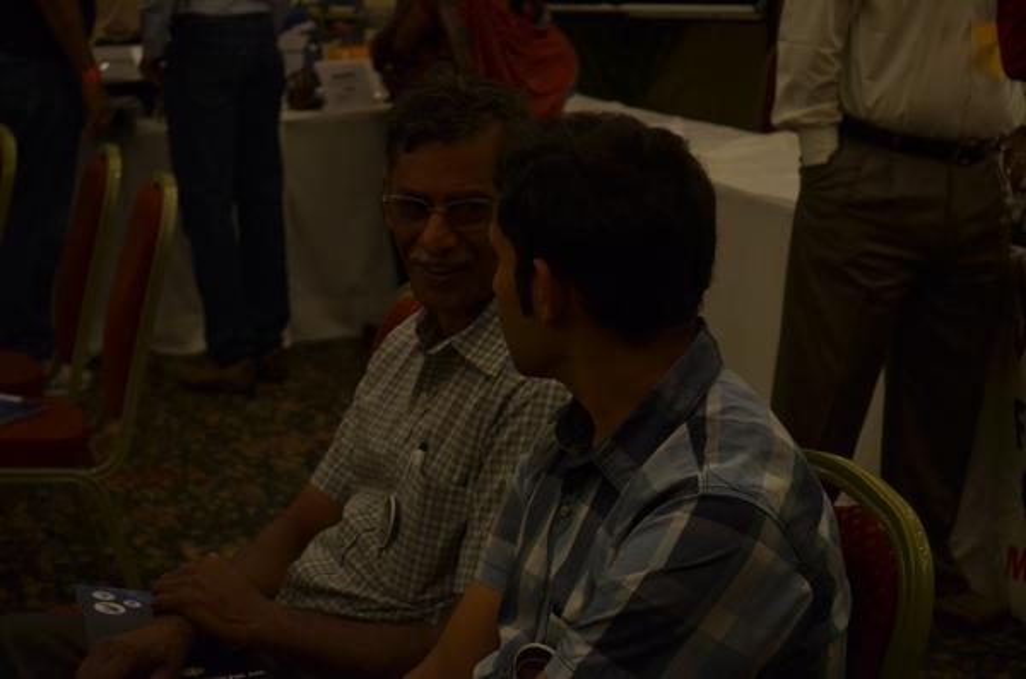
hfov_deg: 24.7
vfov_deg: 16.5
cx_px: 513
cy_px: 340
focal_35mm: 82
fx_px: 2346
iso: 800
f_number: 5.6
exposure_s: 1/125
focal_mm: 55
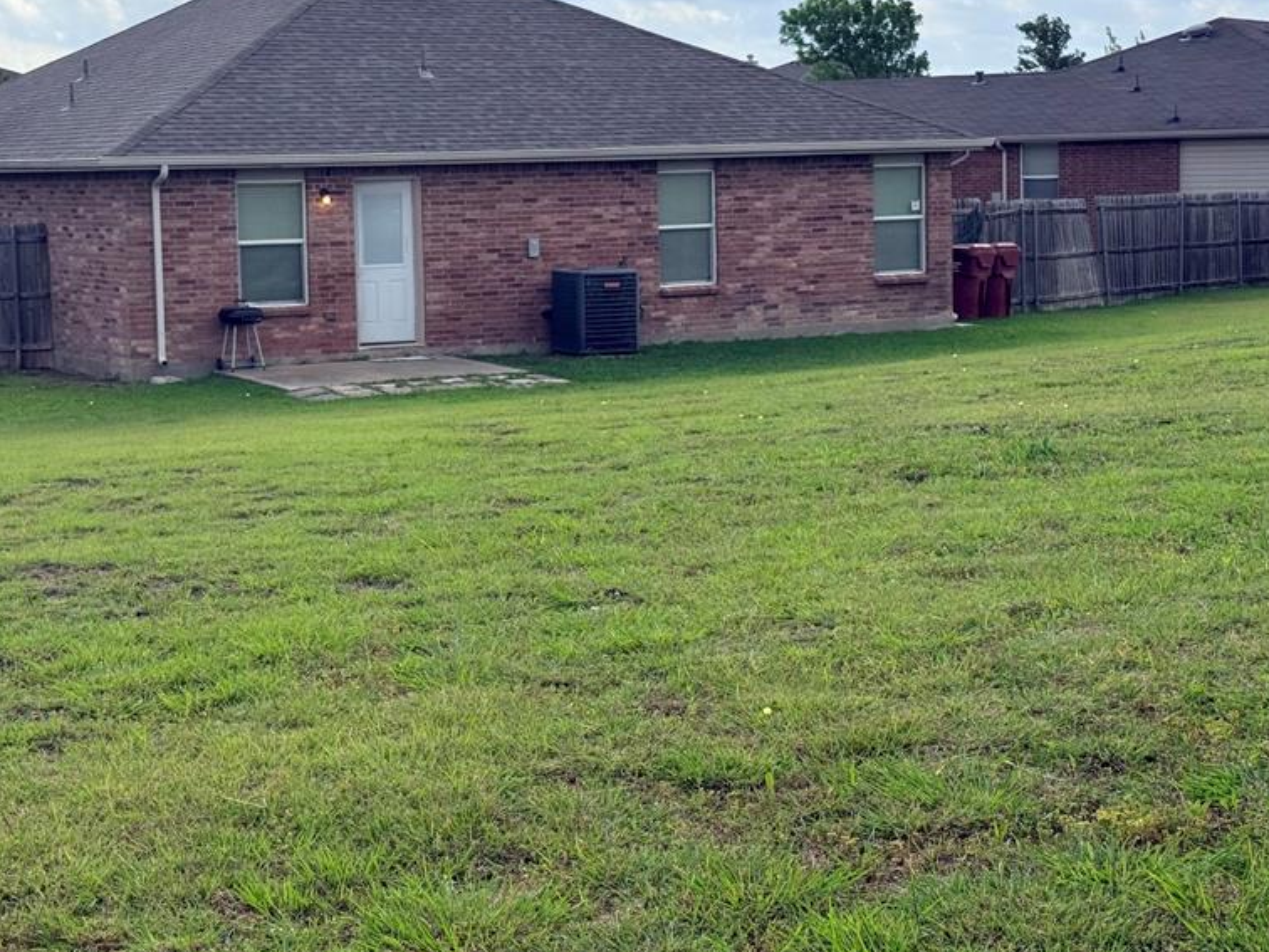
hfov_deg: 29.8
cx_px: 534
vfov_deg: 22.5
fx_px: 2383
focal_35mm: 65
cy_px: 332
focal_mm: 6.76
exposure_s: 1/7874
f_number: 1.78
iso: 100
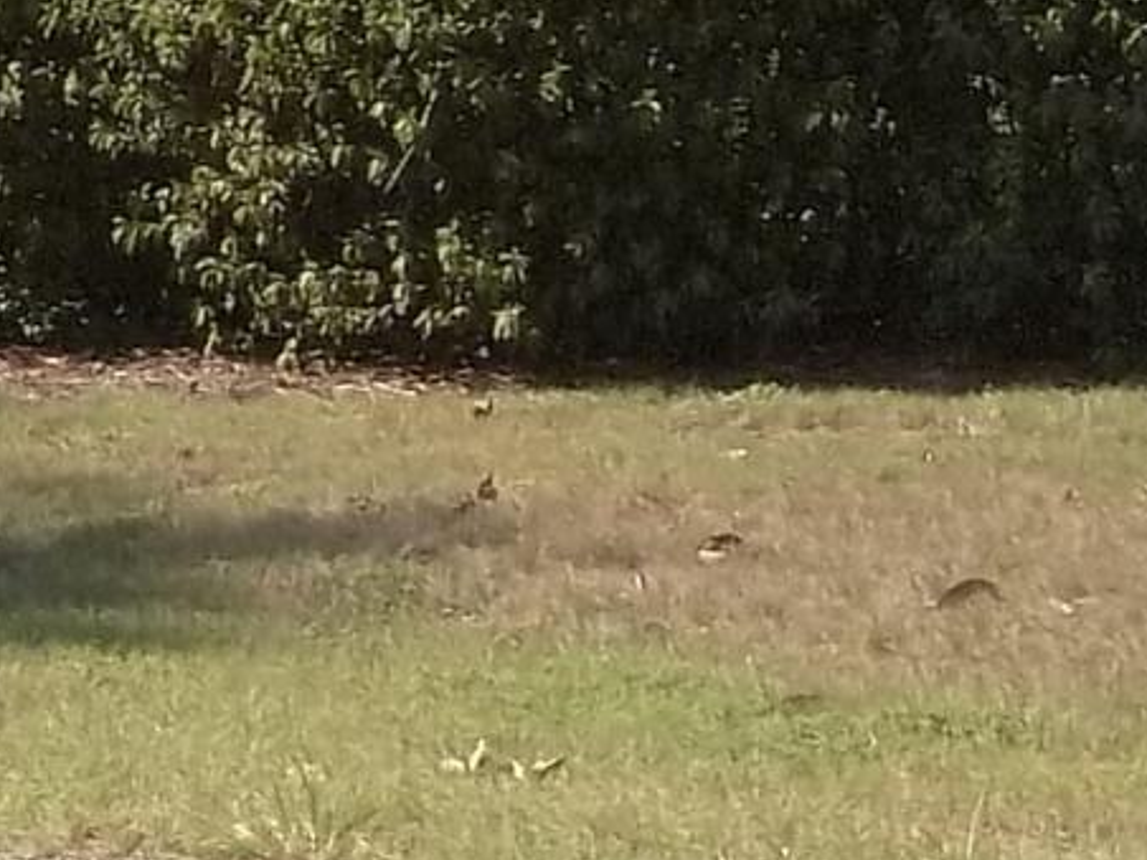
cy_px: -738
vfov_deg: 4.8
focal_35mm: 305
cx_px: -2215
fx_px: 10106
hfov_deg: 6.0
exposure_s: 1/400
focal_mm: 8.3
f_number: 3.7
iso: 80
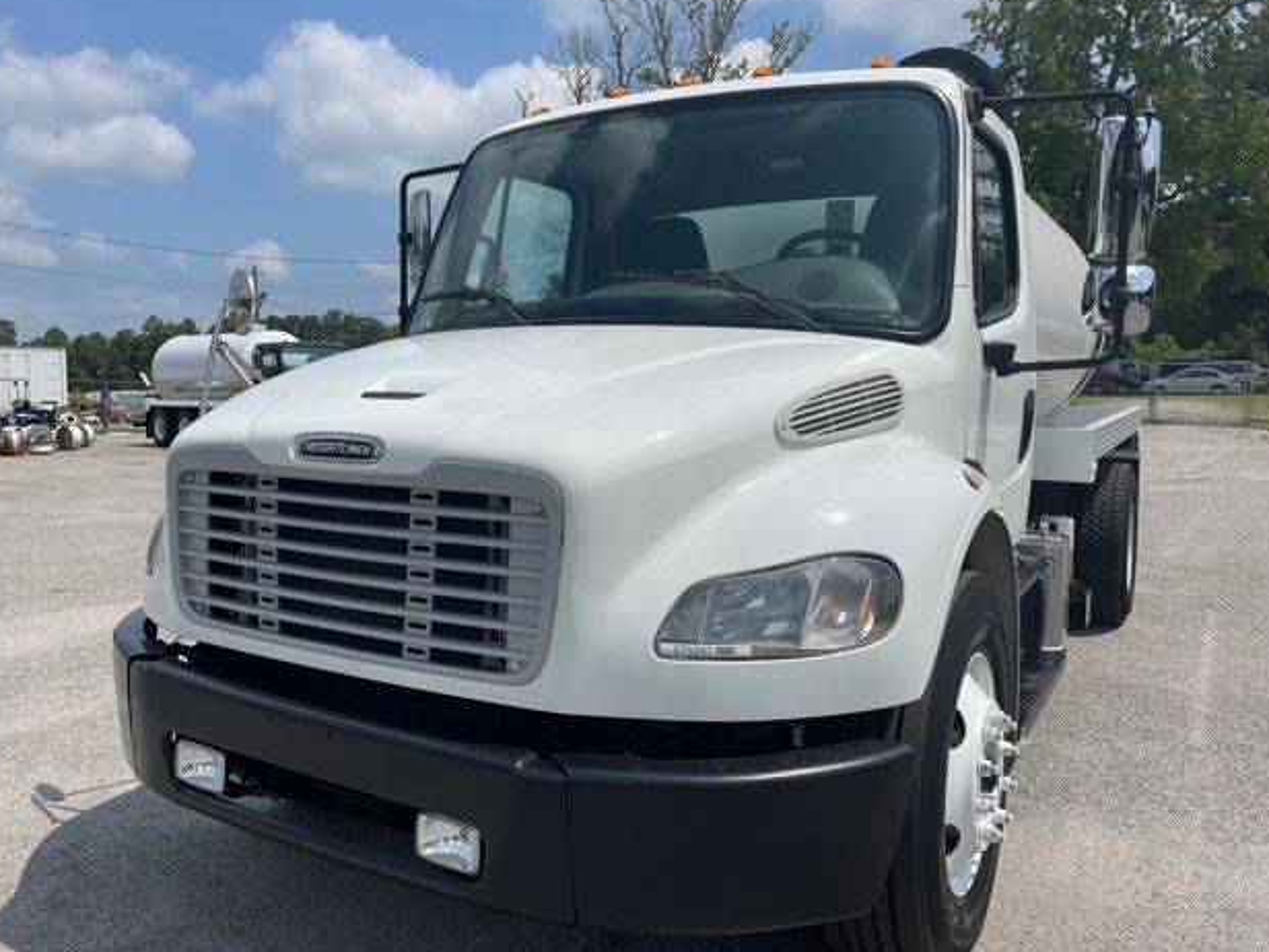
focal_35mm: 27
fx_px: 990
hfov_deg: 65.3
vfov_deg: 51.3
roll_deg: +1.2
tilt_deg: -3.9
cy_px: 464
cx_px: 641
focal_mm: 5.1
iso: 32
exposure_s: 1/8547
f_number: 1.6
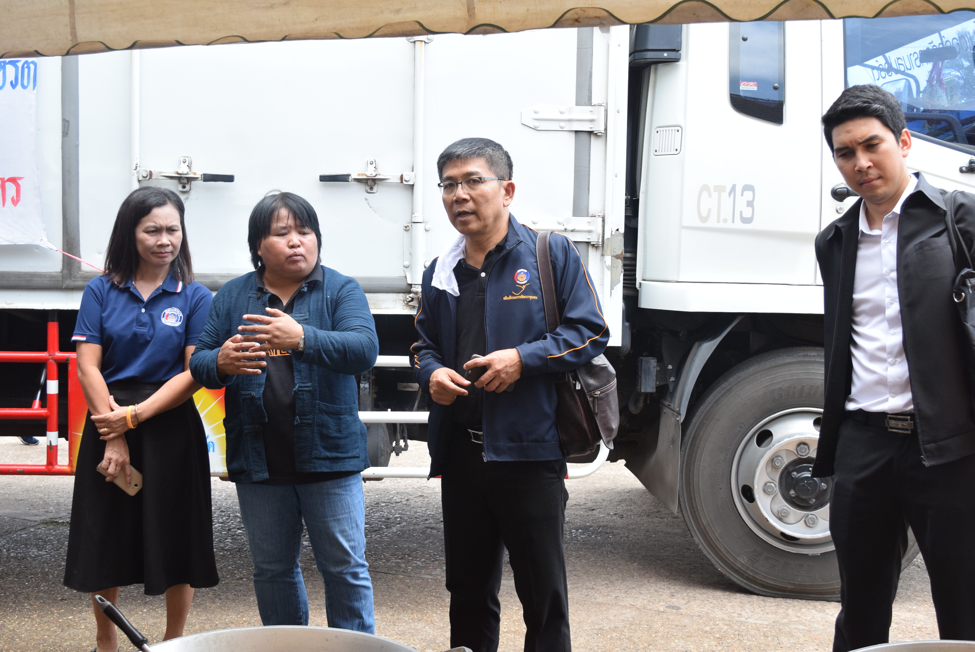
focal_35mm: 44
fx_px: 1179
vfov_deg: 30.9
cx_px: 488
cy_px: 326
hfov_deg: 44.9
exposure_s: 1/500
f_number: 5
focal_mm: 29
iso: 800
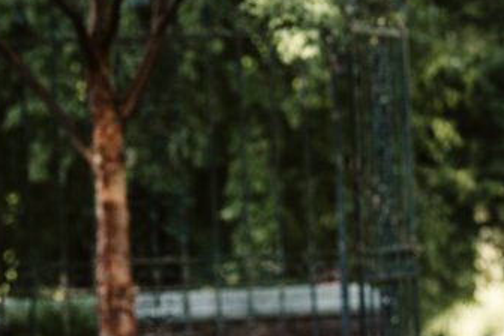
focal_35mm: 335
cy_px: 205
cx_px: 534
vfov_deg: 4.1
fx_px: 4690
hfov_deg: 6.1
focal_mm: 110
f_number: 4
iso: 400
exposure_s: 1/500
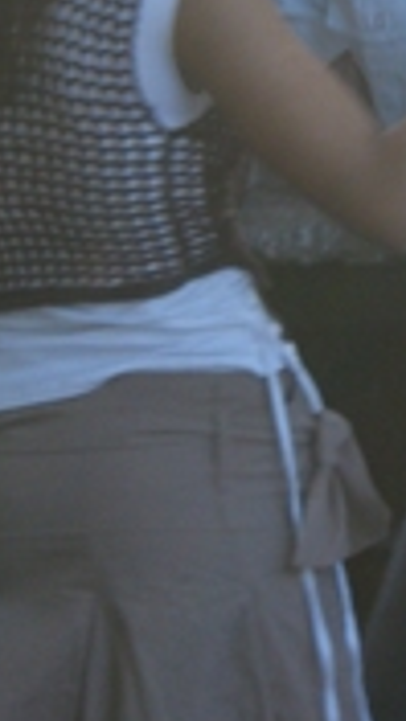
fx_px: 5033
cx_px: 361
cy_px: 154
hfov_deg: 4.6
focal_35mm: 263
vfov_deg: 8.2
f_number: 5.2
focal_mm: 18.6
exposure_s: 1/60
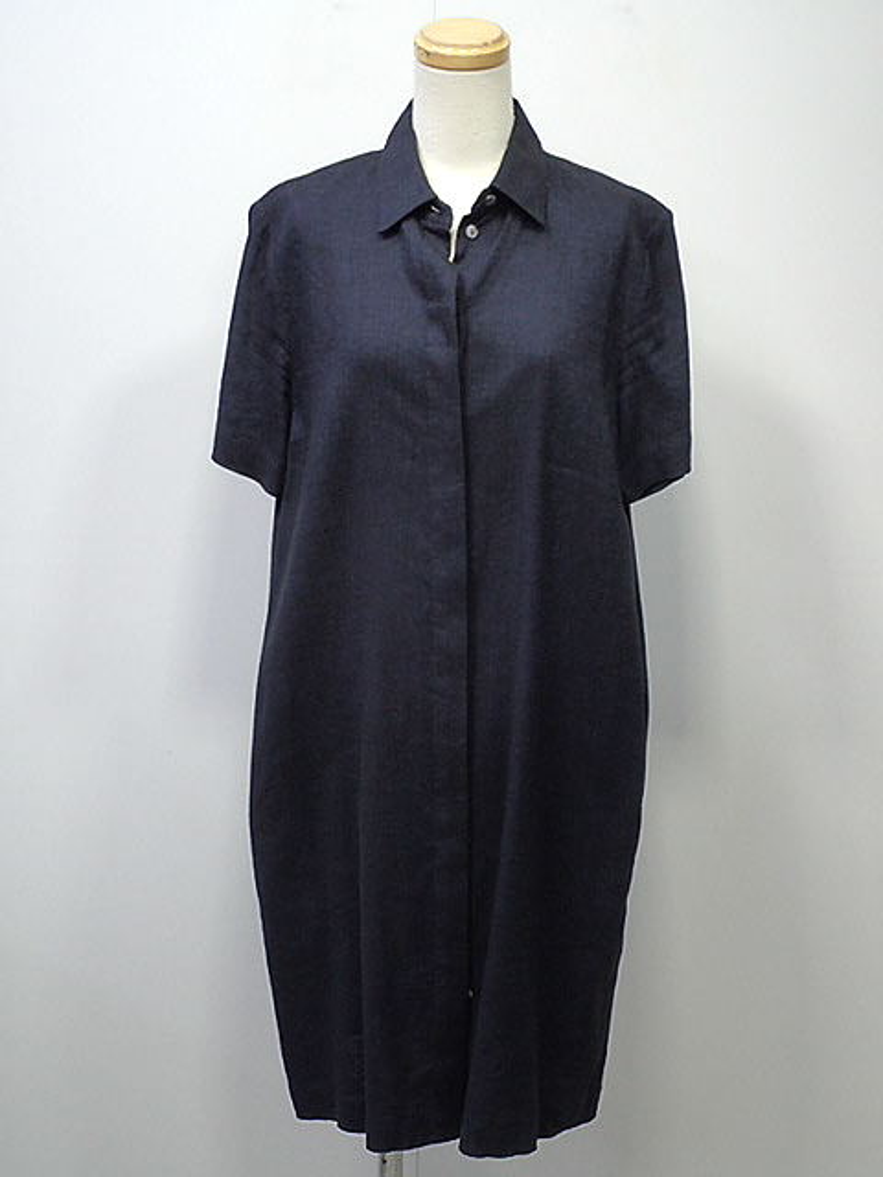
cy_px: 588
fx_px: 1939
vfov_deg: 33.8
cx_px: 442
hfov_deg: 25.7
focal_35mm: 57
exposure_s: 1/60
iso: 200
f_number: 3.5
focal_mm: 10.29
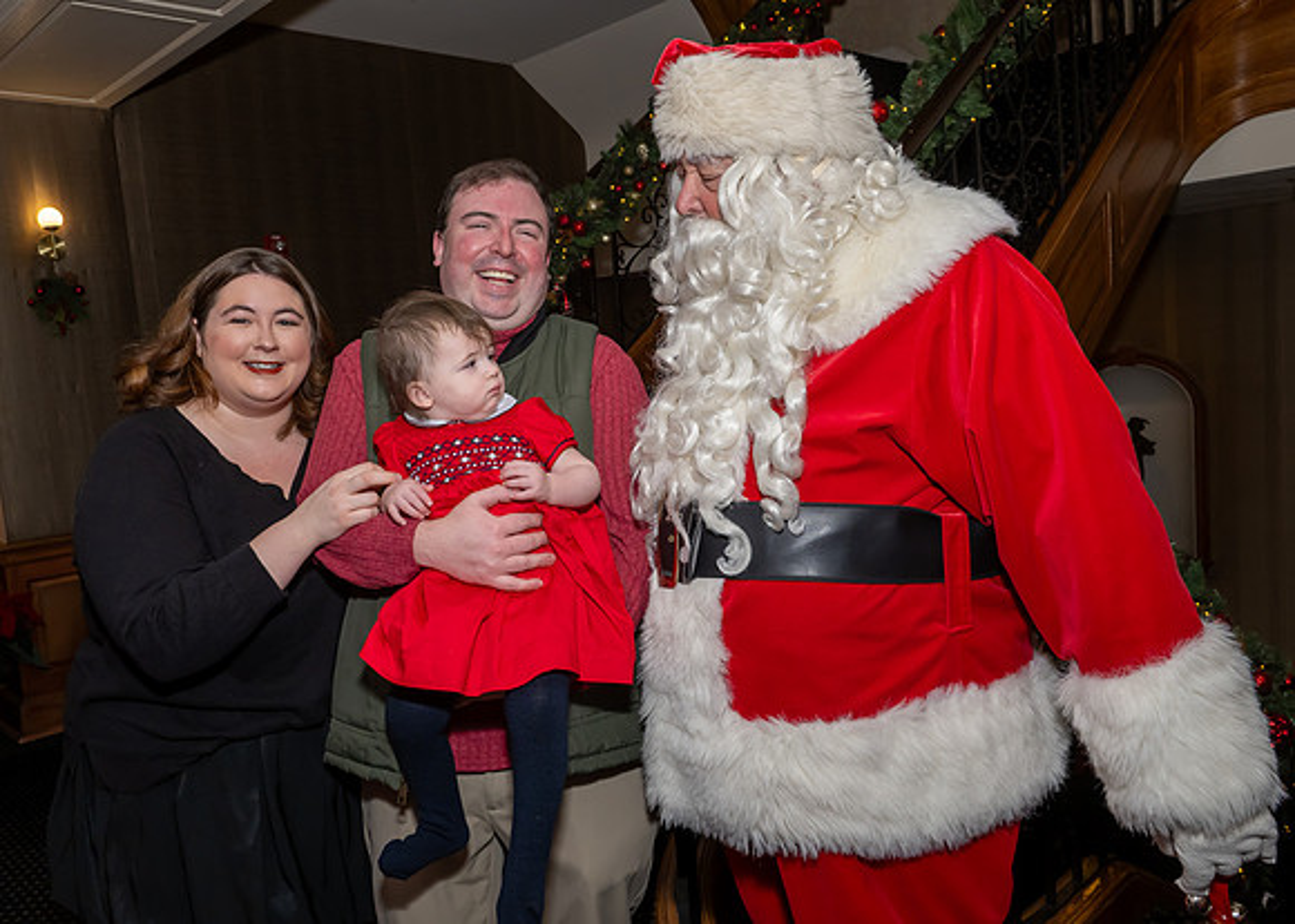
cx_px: 601
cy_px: 462
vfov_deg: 51.2
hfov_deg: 67.7
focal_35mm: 26
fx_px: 964
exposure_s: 1/250
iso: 800
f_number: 8
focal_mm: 17
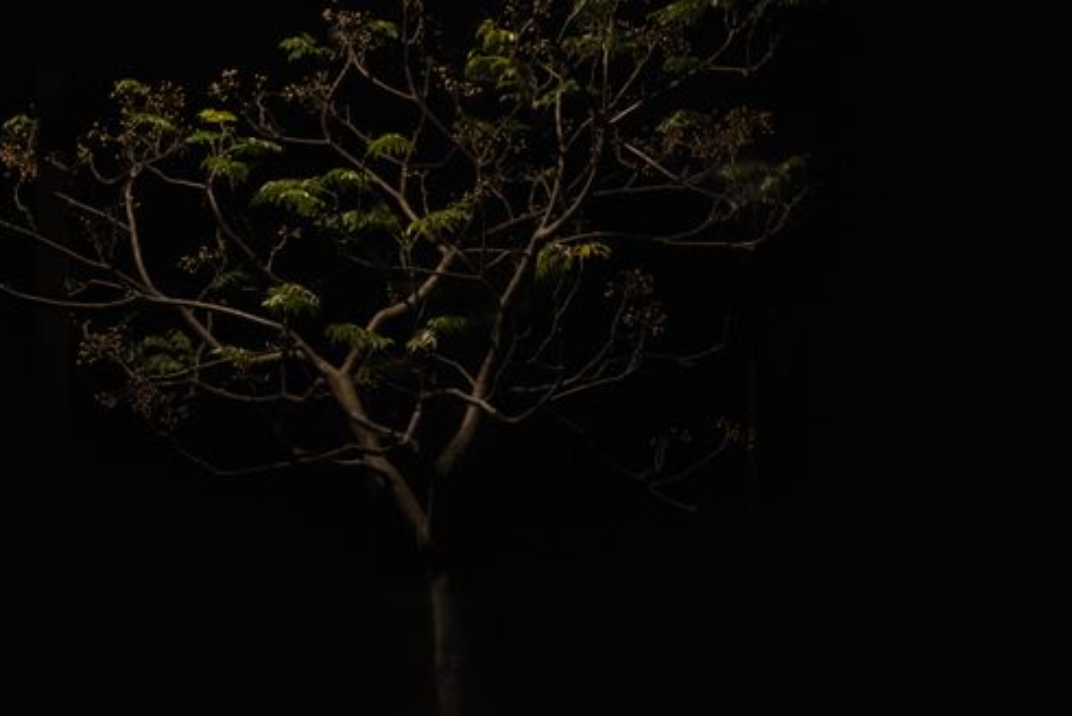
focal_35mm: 114
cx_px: 426
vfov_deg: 12.0
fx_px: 3397
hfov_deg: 17.9
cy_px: 192
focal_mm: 70
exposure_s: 1/125
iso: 3200
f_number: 2.8
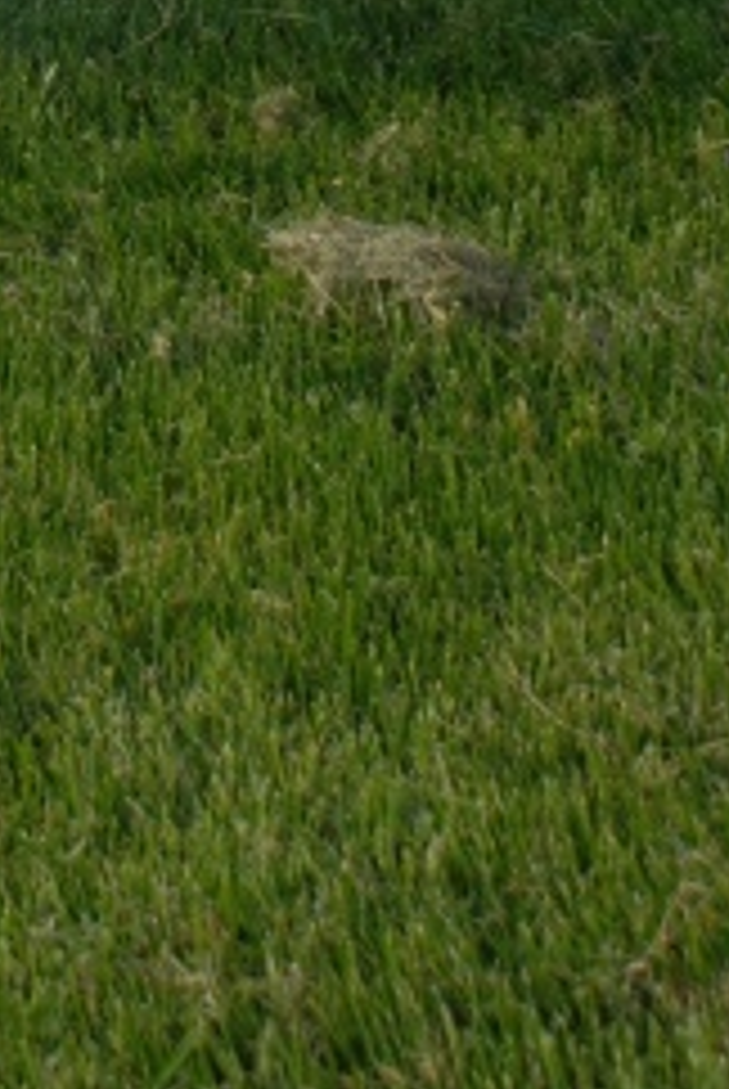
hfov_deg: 7.1
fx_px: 5754
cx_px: -500
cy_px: -1058
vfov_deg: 10.0
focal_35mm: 190
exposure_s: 1/160
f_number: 6.3
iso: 100
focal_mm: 32
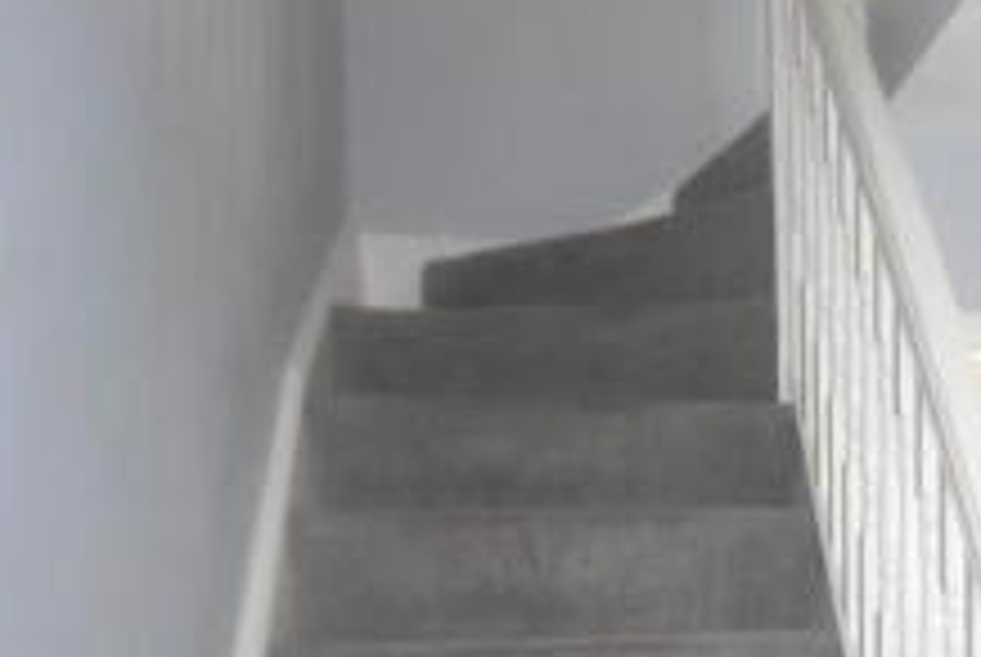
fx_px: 1596
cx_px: 1199
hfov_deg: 29.1
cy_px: 641
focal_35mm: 58
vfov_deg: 22.5
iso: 4000
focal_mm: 13
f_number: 4.5
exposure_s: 1/125
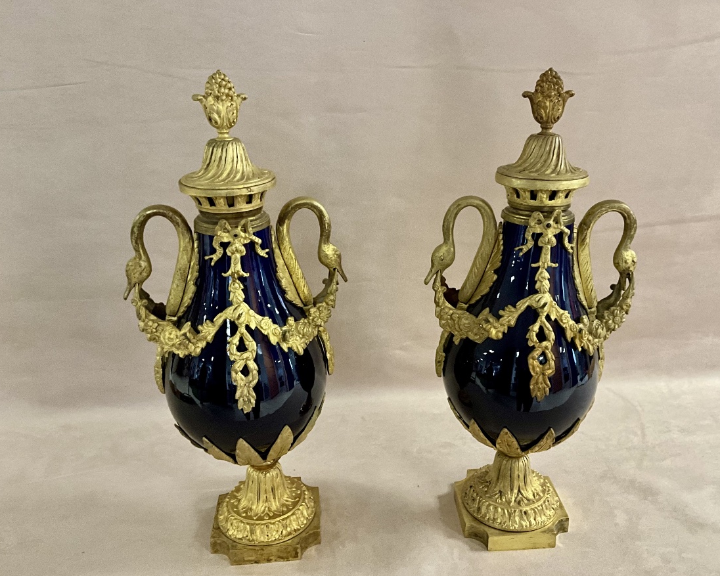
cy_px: 285
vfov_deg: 47.1
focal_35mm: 31
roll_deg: +0.6
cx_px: 387
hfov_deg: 57.1
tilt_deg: -21.3
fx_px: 661
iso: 200
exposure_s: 1/50
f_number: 1.8
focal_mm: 3
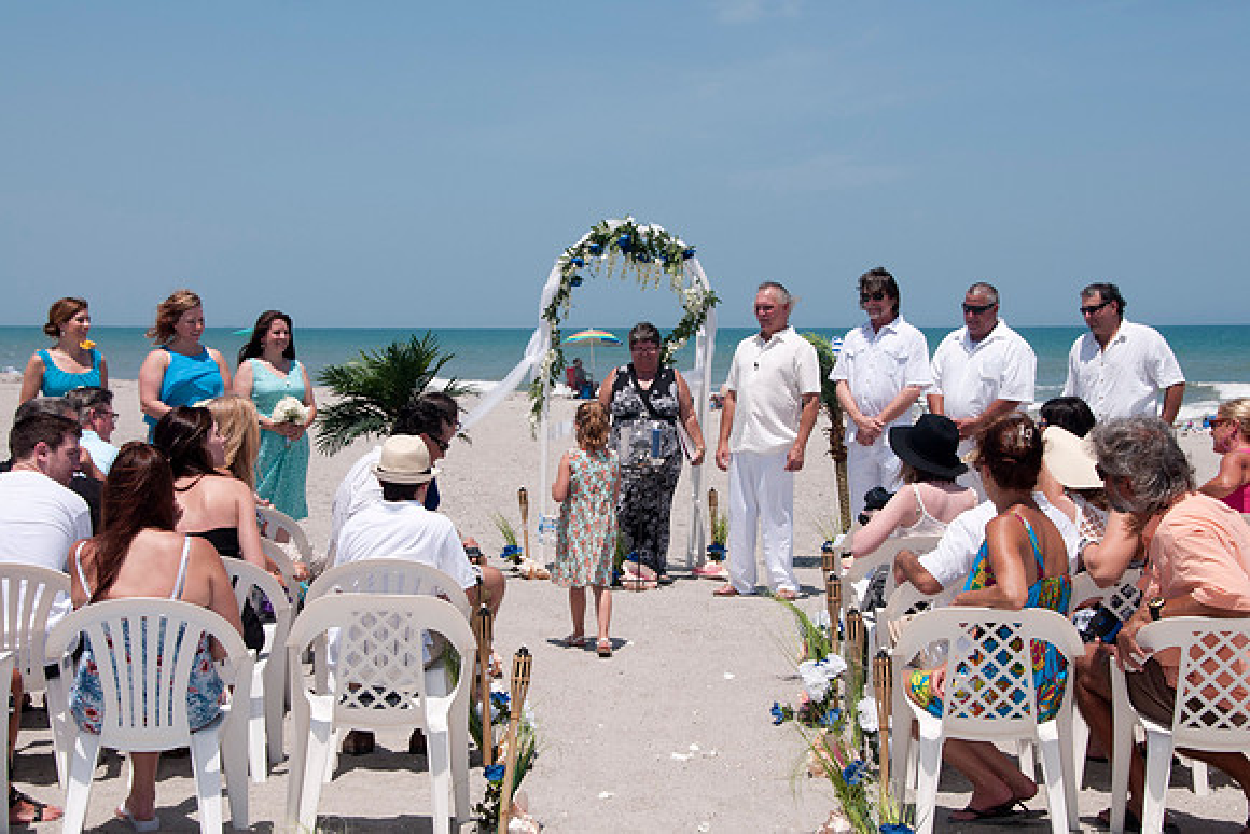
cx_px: 625
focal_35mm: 66
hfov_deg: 30.4
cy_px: 417
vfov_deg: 20.5
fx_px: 2302
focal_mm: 42
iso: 100
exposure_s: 1/250
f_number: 13
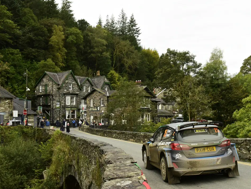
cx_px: 137
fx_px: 283
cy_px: 106
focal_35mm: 39
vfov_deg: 36.8
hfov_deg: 47.8
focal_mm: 32
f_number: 10
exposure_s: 1/250
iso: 2500
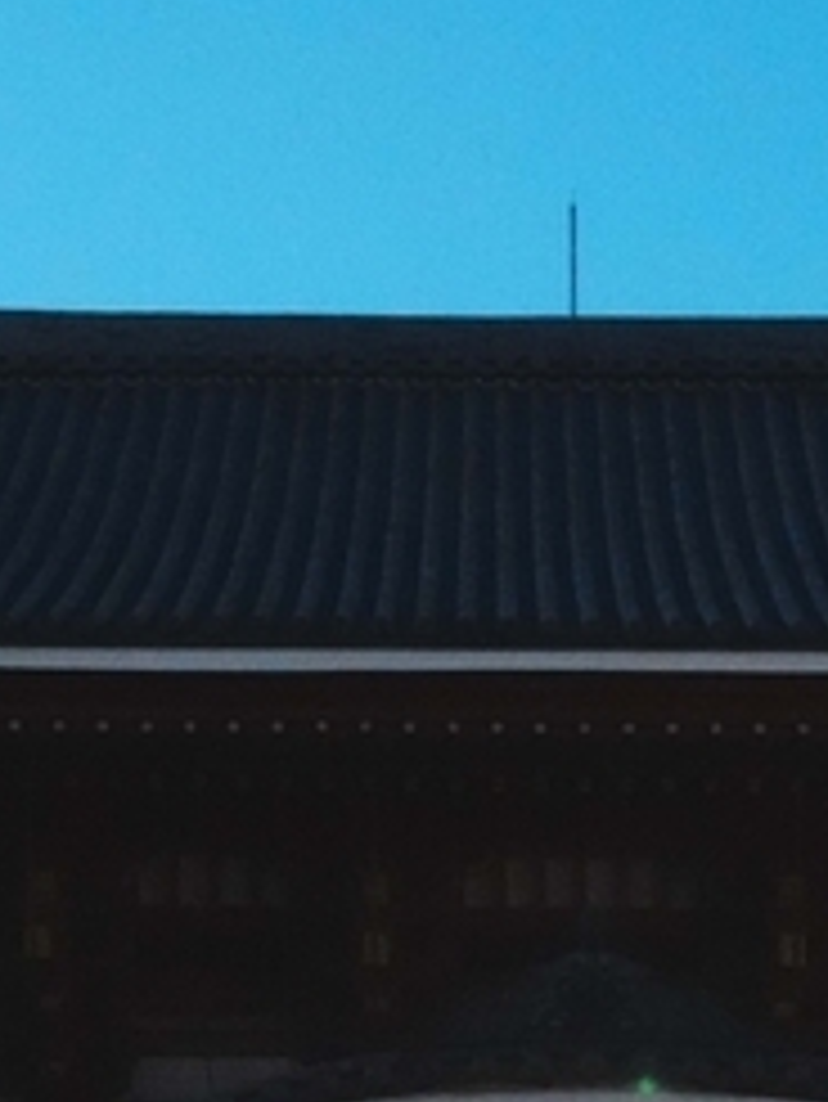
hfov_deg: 9.0
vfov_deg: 11.7
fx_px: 5258
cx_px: 608
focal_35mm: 165
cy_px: 1313
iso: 12800
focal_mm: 35
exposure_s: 1/25
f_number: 8
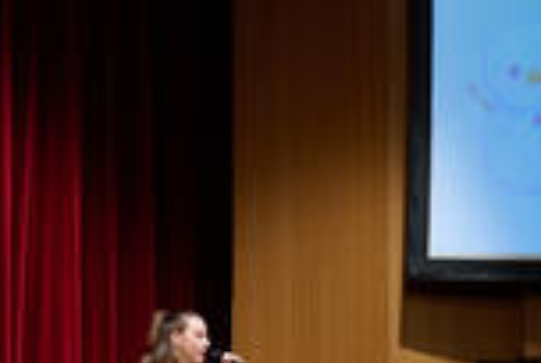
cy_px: 359
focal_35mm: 133
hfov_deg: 15.2
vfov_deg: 10.3
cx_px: 463
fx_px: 2003
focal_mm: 45
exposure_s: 1/80
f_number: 2.8
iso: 320
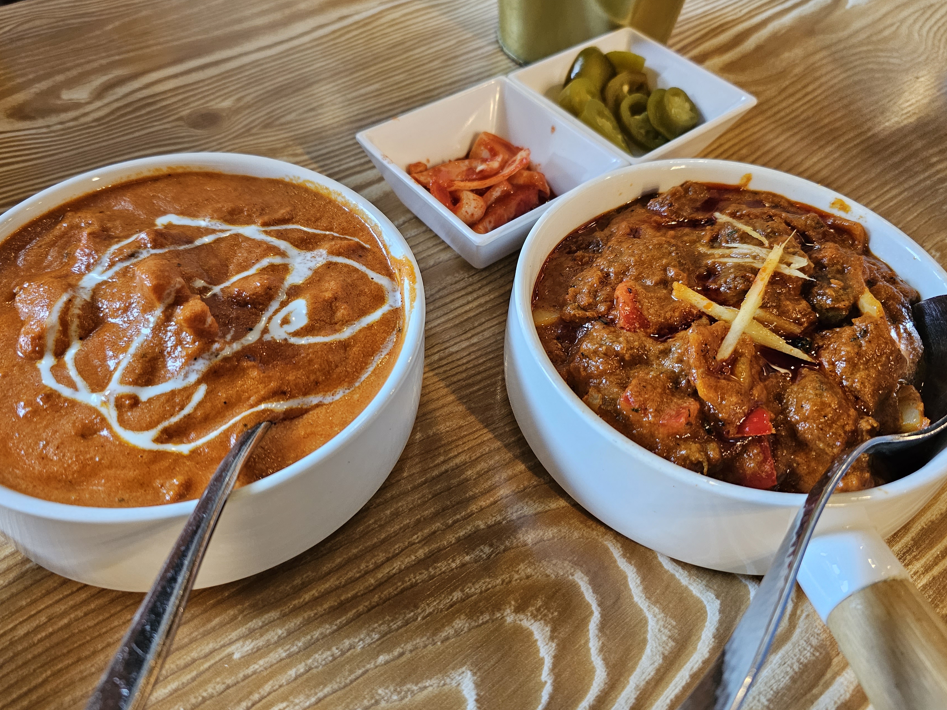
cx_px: 465
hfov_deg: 65.3
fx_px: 739
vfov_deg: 51.4
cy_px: 346
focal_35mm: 27
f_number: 1.7
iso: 1000
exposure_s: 1/120
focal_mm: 6.3
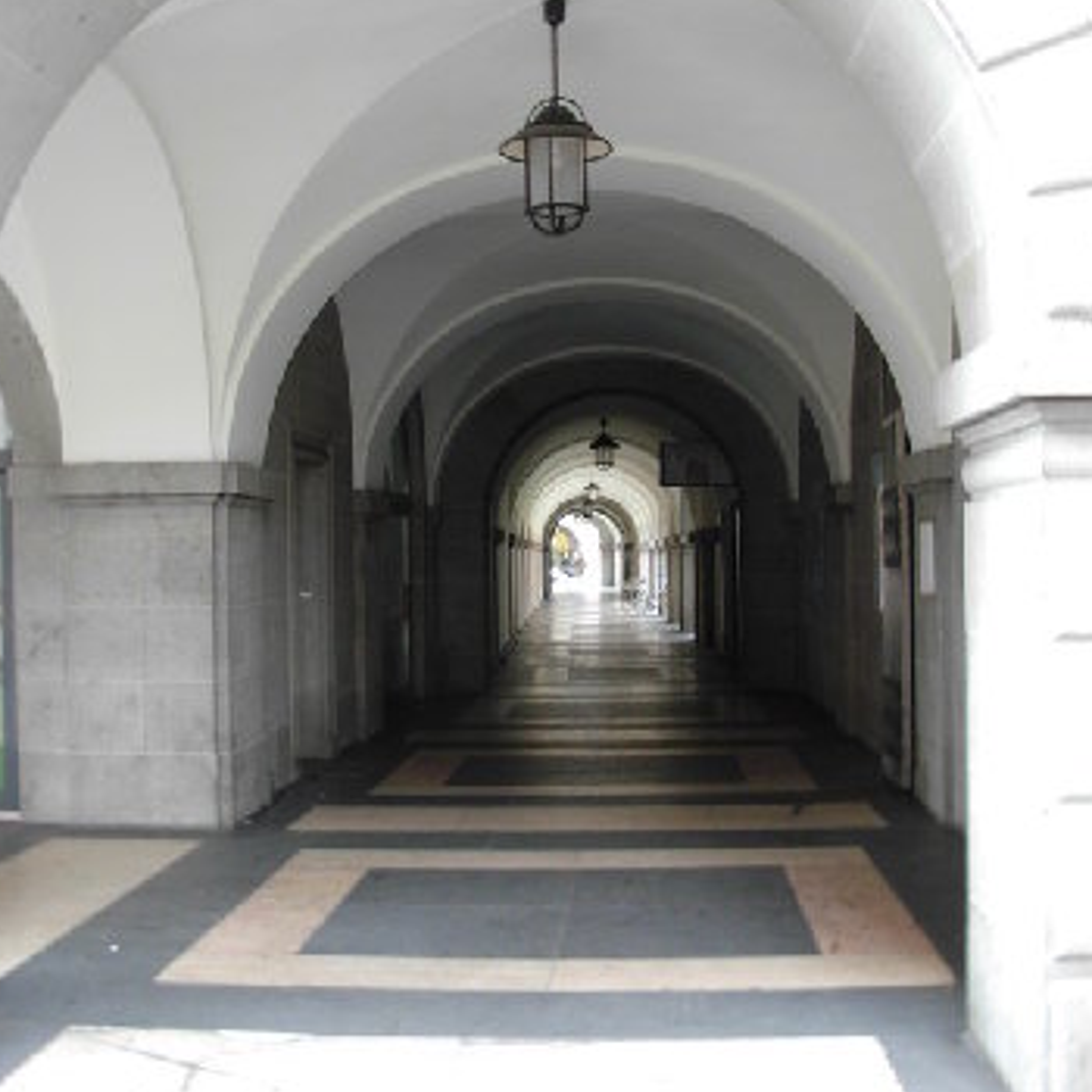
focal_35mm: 46
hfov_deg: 36.8
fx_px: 1642
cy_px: 456
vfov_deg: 36.7
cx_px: 537
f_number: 2.9
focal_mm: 6.3
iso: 145
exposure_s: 1/4
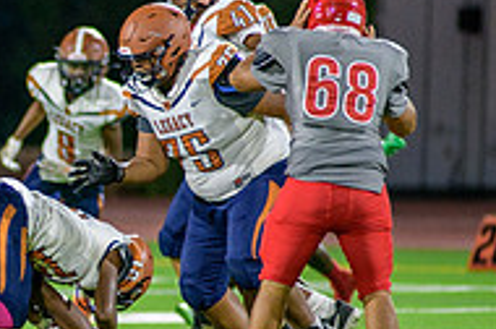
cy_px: 260
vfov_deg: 1.5
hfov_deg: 2.2
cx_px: -97
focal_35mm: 918
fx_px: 12627
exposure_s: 1/400
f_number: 2.8
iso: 1600
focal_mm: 300
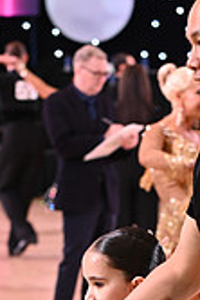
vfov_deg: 5.8
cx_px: 214
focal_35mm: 349
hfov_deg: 3.9
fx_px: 2902
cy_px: 461
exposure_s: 1/200
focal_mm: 100
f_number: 4.5
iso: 1600
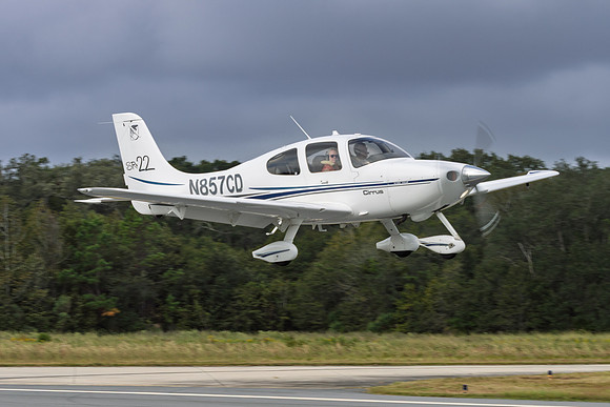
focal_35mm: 161
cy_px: 247
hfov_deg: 12.7
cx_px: 413
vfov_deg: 8.5
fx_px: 2726
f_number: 7.1
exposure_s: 1/320
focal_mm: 80
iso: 100
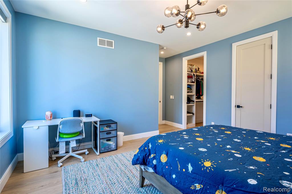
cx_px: 146
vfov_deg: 68.8
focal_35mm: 18
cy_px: 97
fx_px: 142
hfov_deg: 91.6
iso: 200
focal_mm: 17.5
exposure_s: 1/13
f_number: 9
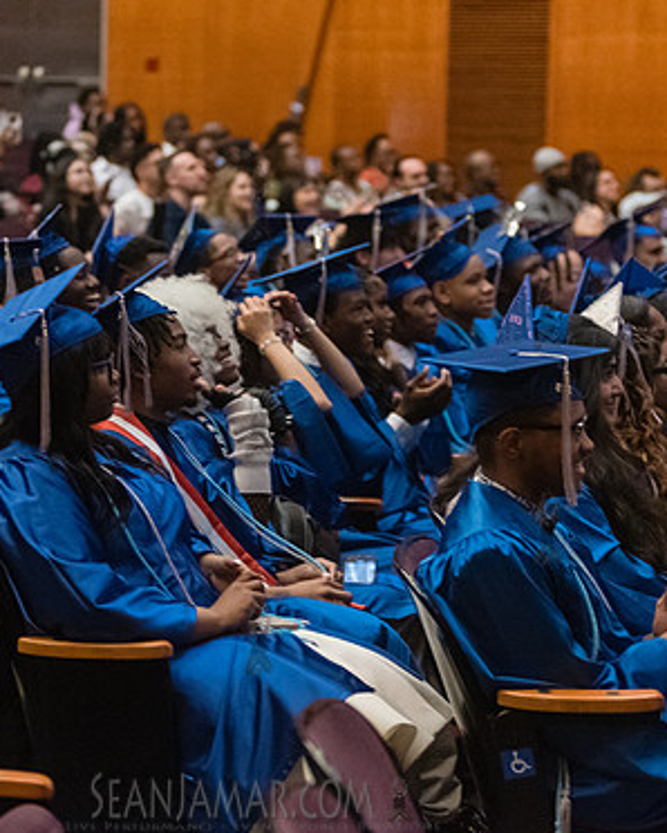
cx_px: 257
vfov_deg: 16.4
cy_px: 418
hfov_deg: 13.2
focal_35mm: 117
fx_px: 2885
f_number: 2.8
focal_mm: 80
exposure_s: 1/125
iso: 8000
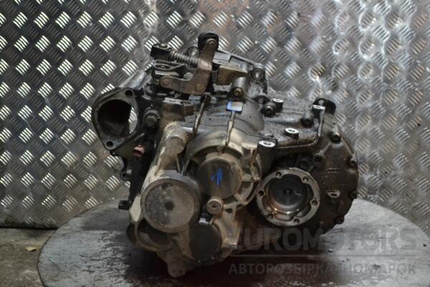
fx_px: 645
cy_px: 144
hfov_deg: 36.9
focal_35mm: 54
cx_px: 215
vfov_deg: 25.1
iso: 2000
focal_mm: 36
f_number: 5
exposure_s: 1/30
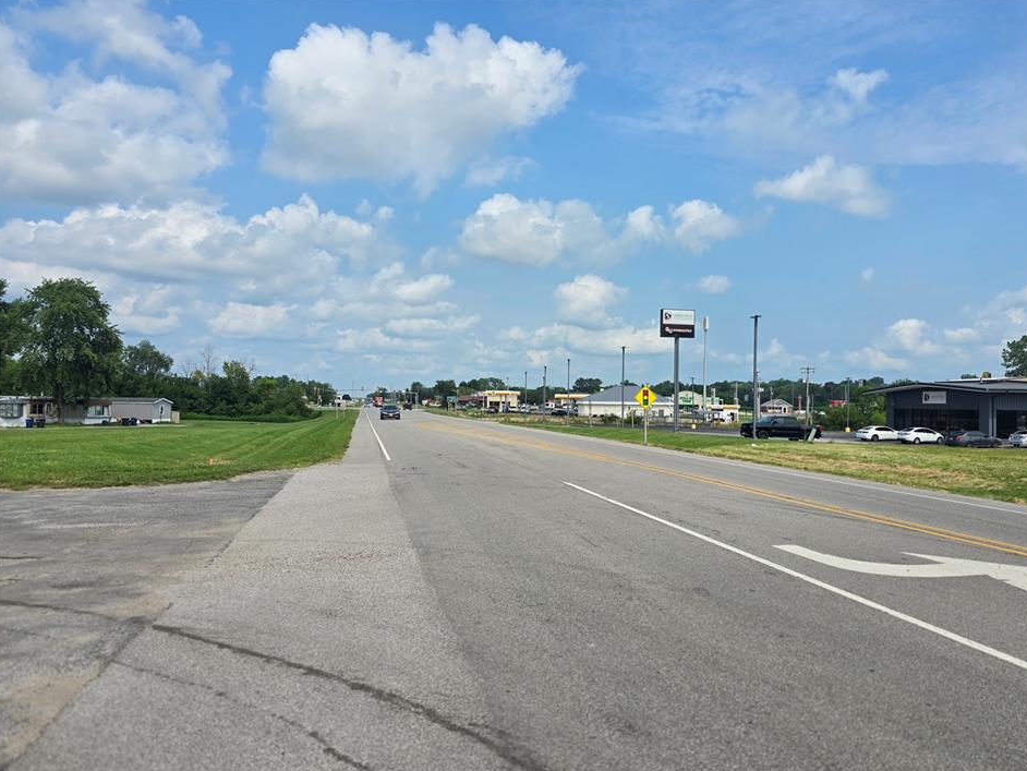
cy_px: 414
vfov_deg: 54.8
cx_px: 553
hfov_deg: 69.3
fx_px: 742
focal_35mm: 25
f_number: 1.7
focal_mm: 6.3
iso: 12
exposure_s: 1/1163
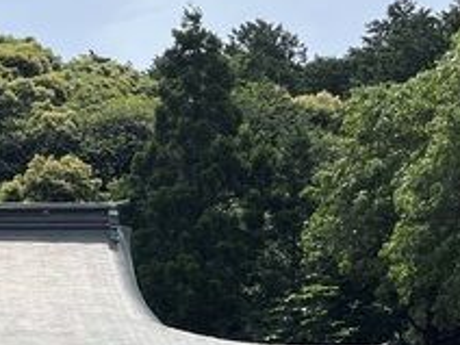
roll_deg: -1.6
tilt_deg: +7.4
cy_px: 389
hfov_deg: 18.0
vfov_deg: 14.4
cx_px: -177
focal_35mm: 100
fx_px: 1329
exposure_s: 1/5076
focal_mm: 5.1
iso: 50
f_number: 1.6
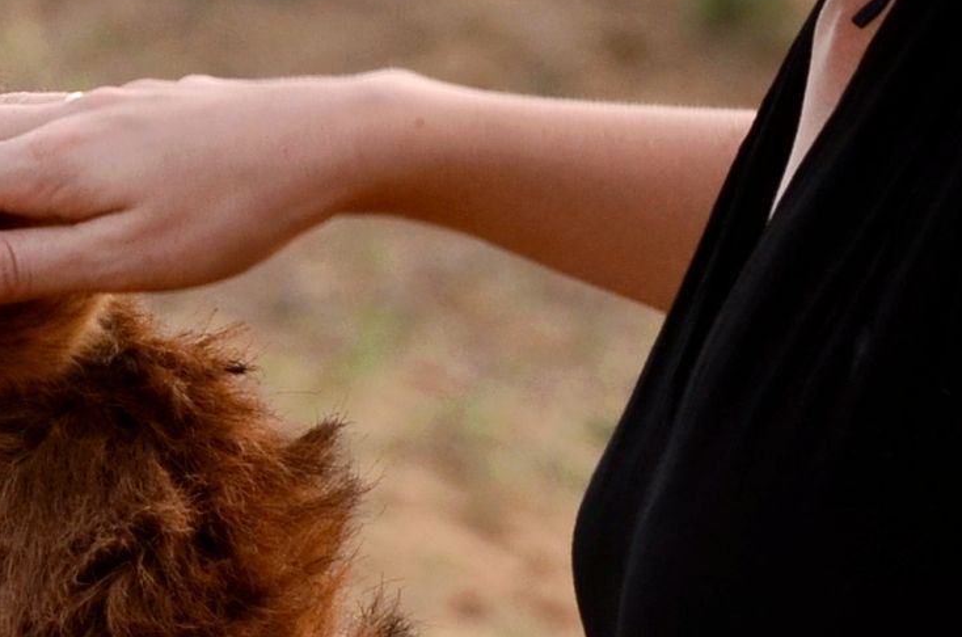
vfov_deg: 1.7
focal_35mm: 794
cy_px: 334
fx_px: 21159
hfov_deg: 2.6
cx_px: 7
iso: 200
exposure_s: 1/160
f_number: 6.3
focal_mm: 105
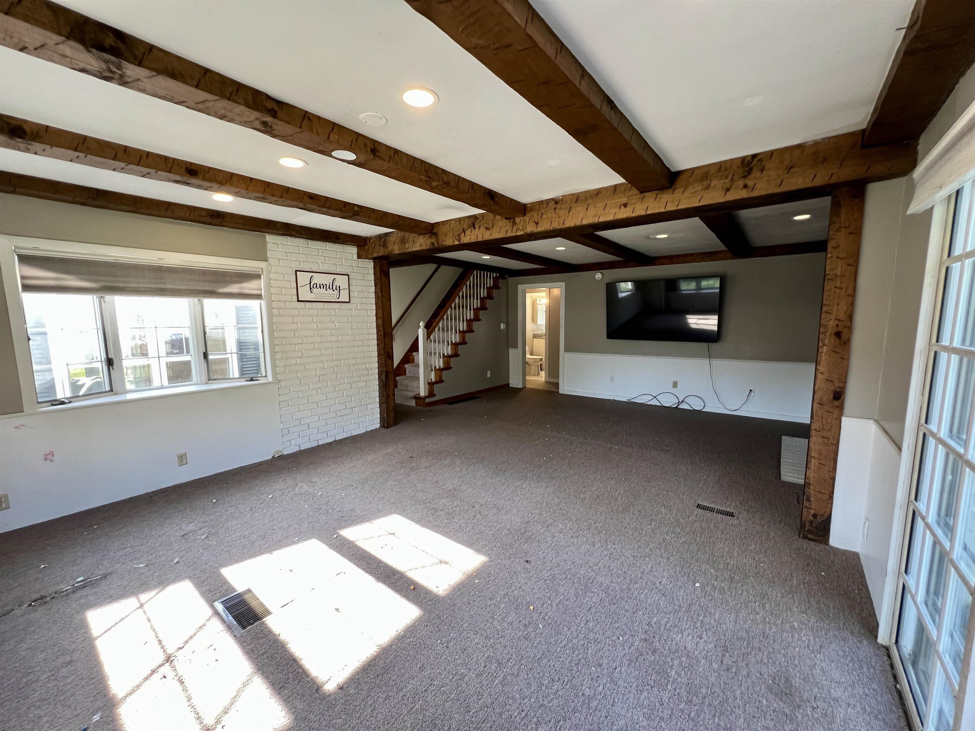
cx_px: 488
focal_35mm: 13
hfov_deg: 106.2
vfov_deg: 89.9
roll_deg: +0.7
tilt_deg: -7.5
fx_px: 366
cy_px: 366
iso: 250
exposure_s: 1/120
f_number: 1.8
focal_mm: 1.57
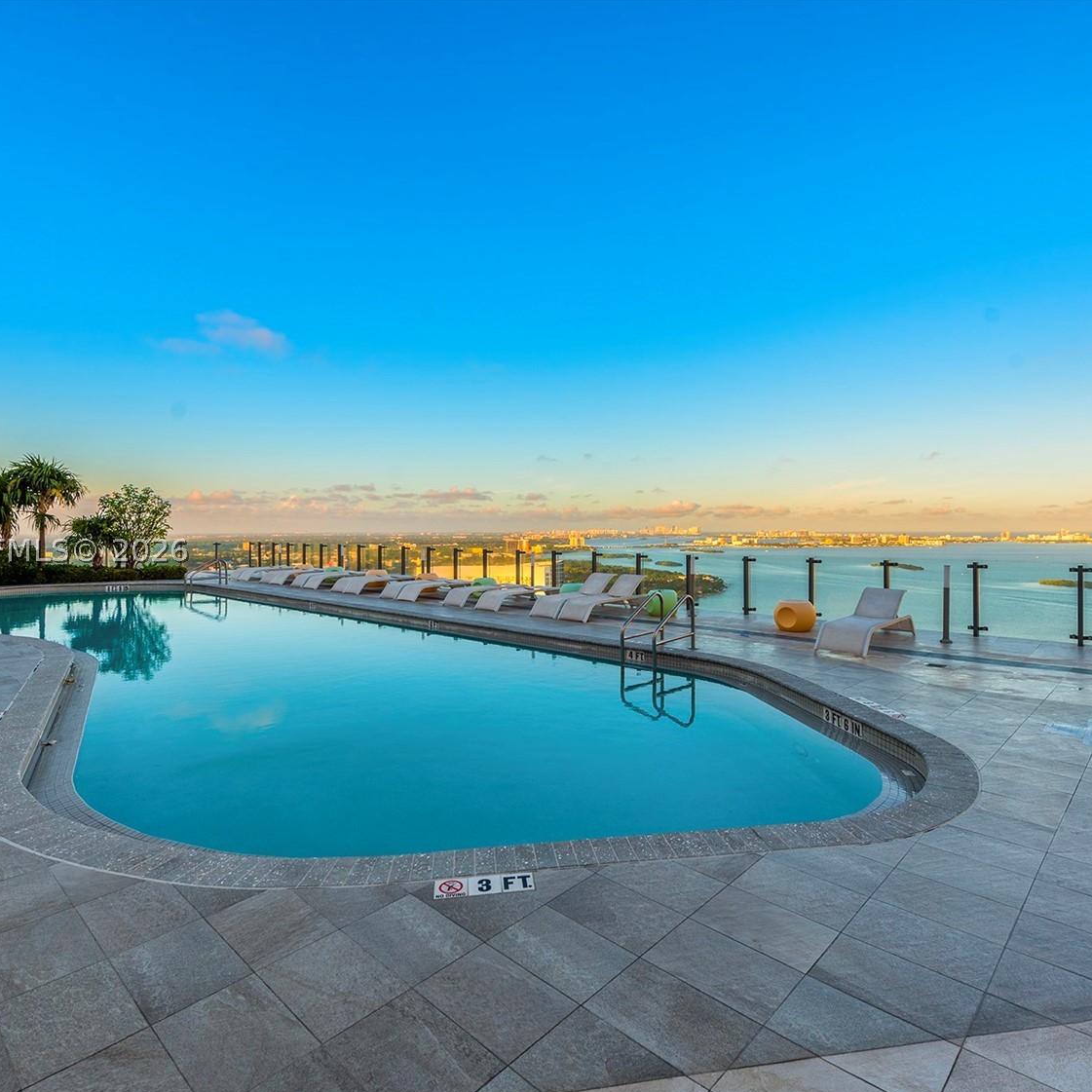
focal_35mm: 18
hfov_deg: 80.7
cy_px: 549
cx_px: 570
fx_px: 642
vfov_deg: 80.7
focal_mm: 14
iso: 100
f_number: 8
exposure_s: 1/125
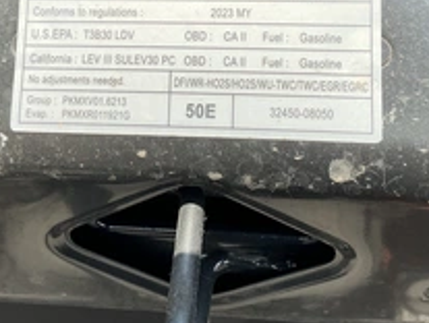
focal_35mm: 54
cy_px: 33
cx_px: 191
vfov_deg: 26.2
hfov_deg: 35.4
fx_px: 670
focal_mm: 3
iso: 25
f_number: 1.8
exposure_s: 1/657
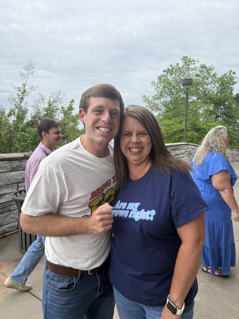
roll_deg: +1.1
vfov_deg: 71.6
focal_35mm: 24
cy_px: 160
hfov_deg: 56.8
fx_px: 221
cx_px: 120
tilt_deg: -5.0
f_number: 1.78
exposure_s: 1/2299
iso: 80
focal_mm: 6.76
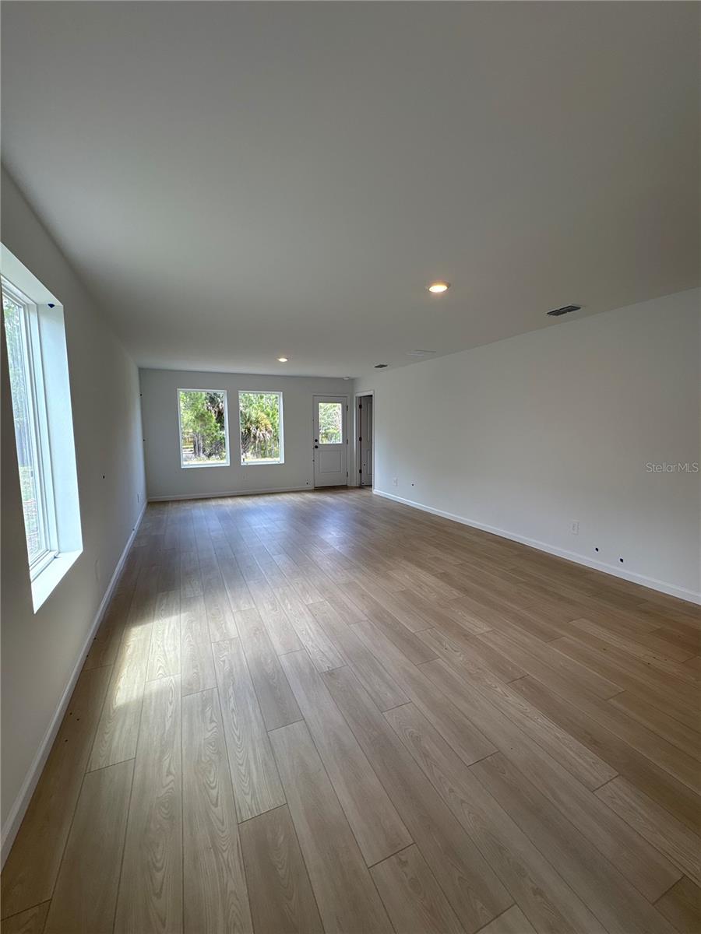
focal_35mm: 14
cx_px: 350
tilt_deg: -7.2
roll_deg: -1.5
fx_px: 378
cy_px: 467
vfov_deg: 102.1
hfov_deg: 85.7
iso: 40
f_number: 2.2
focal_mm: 2.22
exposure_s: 1/121
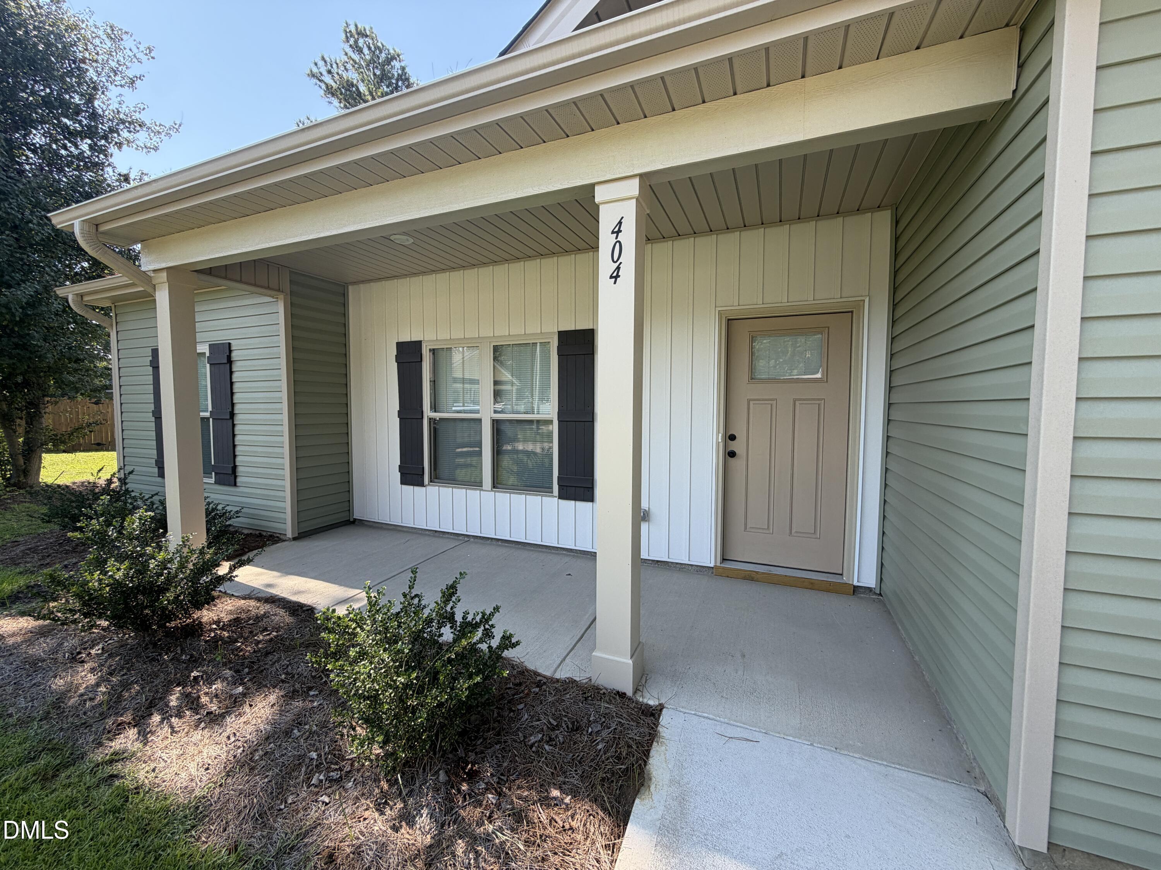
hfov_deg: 102.1
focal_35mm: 14
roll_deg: -1.1
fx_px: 470
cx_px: 580
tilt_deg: -3.8
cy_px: 435
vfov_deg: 85.7
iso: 50
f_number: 2.2
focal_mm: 2.22
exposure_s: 1/284
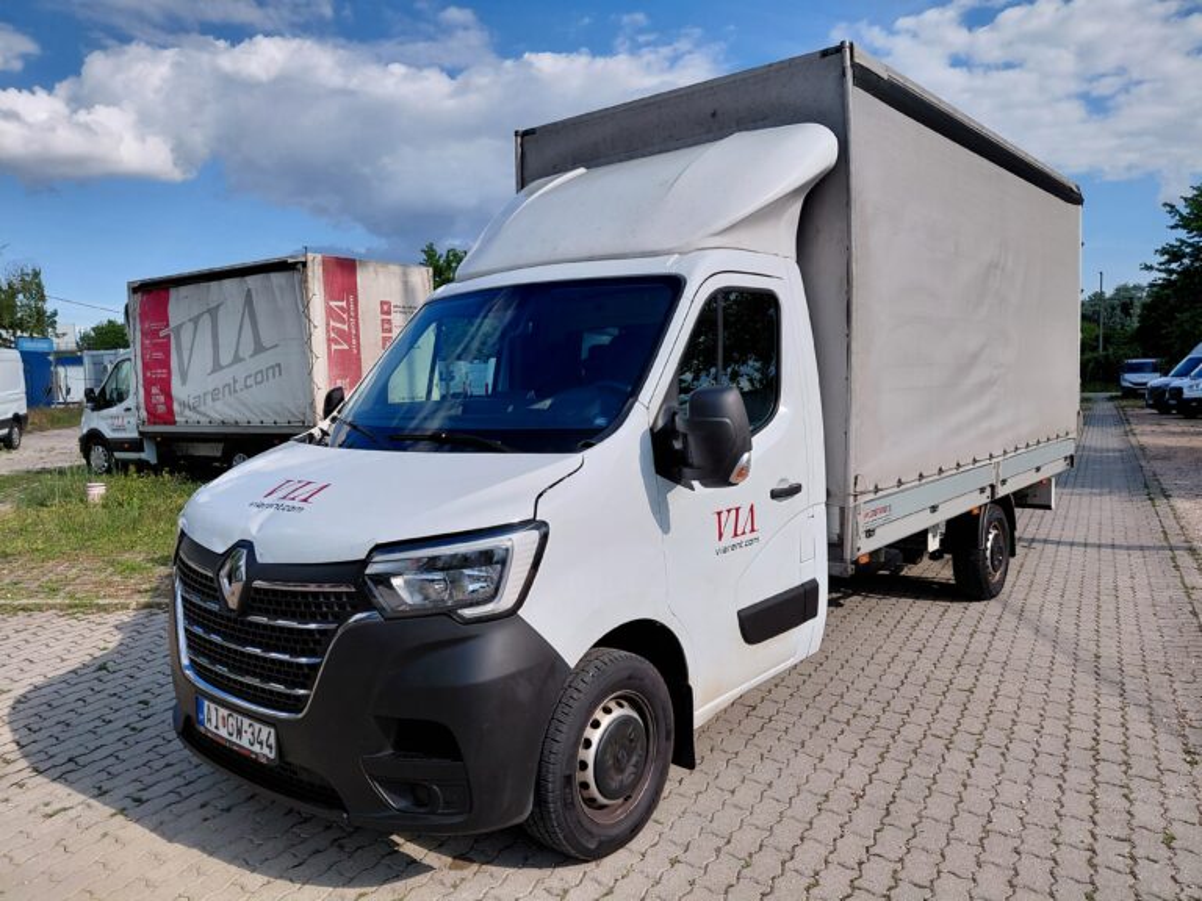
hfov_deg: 69.4
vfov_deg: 54.9
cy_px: 450
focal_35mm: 25
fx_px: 868
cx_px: 601
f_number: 1.8
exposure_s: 1/3420
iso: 50
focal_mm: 4.69
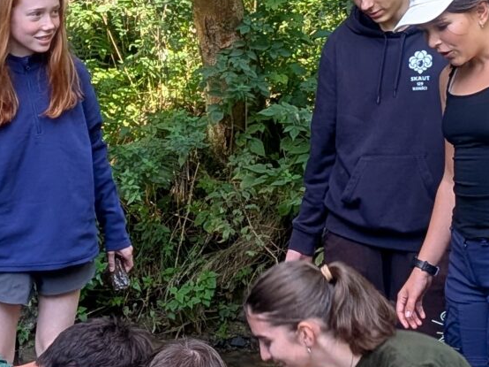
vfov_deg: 13.3
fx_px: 1567
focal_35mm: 111
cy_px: 162
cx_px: 109
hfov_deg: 17.6
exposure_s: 1/100
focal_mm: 4.53
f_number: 1.7
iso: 34
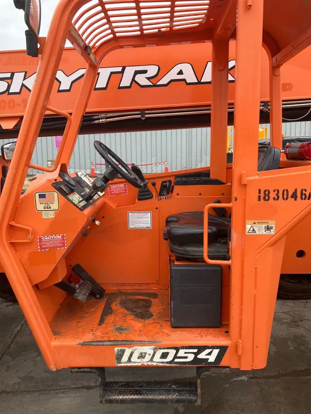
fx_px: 335
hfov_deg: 49.8
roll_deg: -0.3
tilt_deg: -5.6
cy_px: 207
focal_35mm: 28
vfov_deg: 63.4
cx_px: 156
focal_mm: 3.99
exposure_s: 1/236
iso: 25
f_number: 1.8
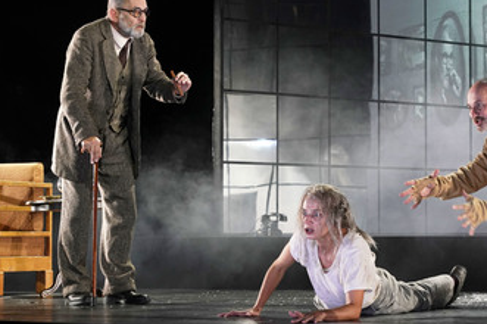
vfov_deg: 12.1
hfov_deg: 18.1
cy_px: 155
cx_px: 330
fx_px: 1527
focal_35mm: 113
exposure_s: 1/100
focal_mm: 83
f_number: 7.1
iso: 1000
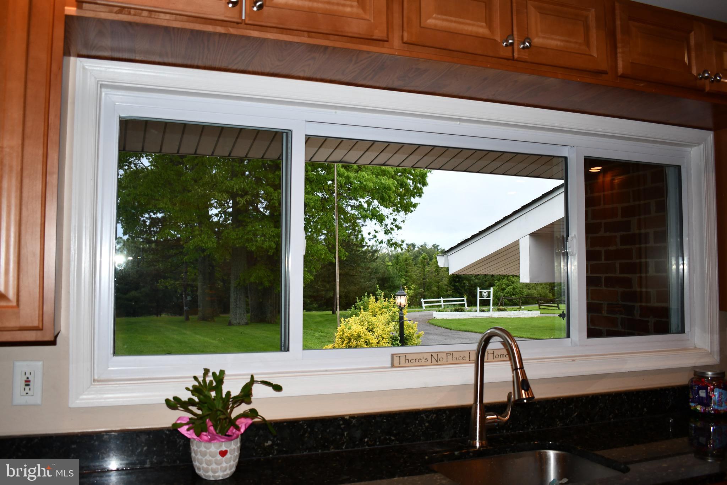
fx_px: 626
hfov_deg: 60.3
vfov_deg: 42.3
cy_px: 242
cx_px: 364
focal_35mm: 31
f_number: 3.8
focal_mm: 21
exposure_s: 1/100
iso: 400
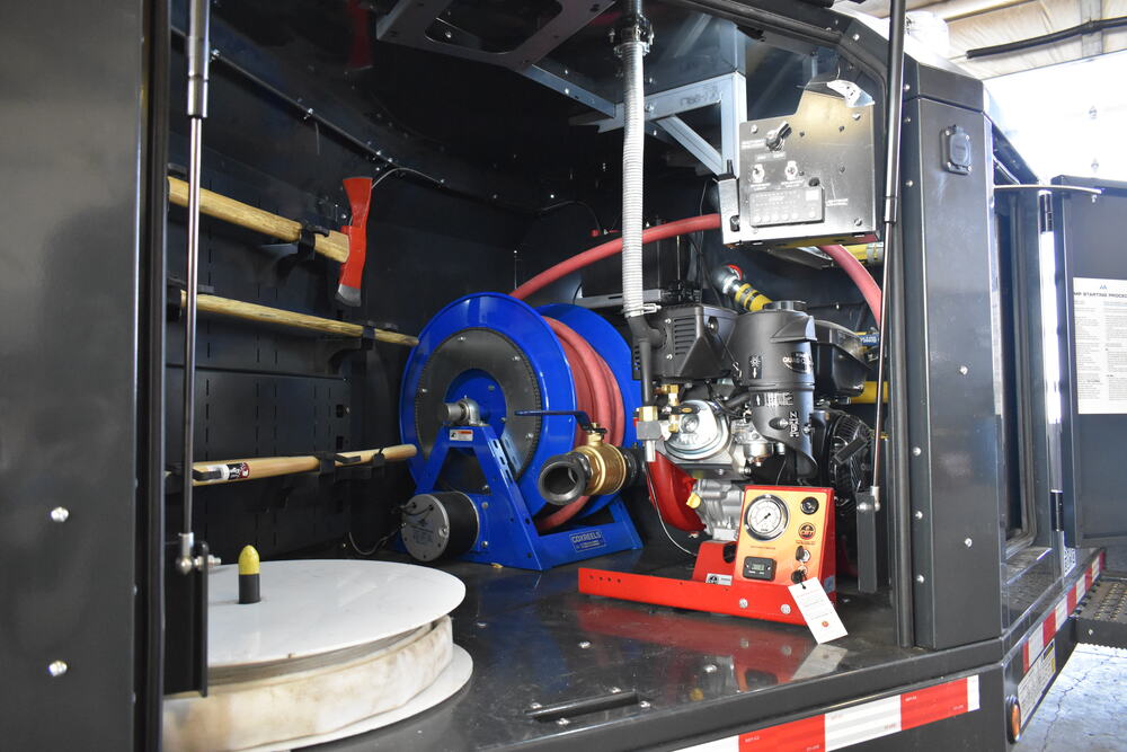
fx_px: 845
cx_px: 564
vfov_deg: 47.9
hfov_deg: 67.4
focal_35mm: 27
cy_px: 376
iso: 2800
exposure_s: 1/125
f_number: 3.5
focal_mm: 18
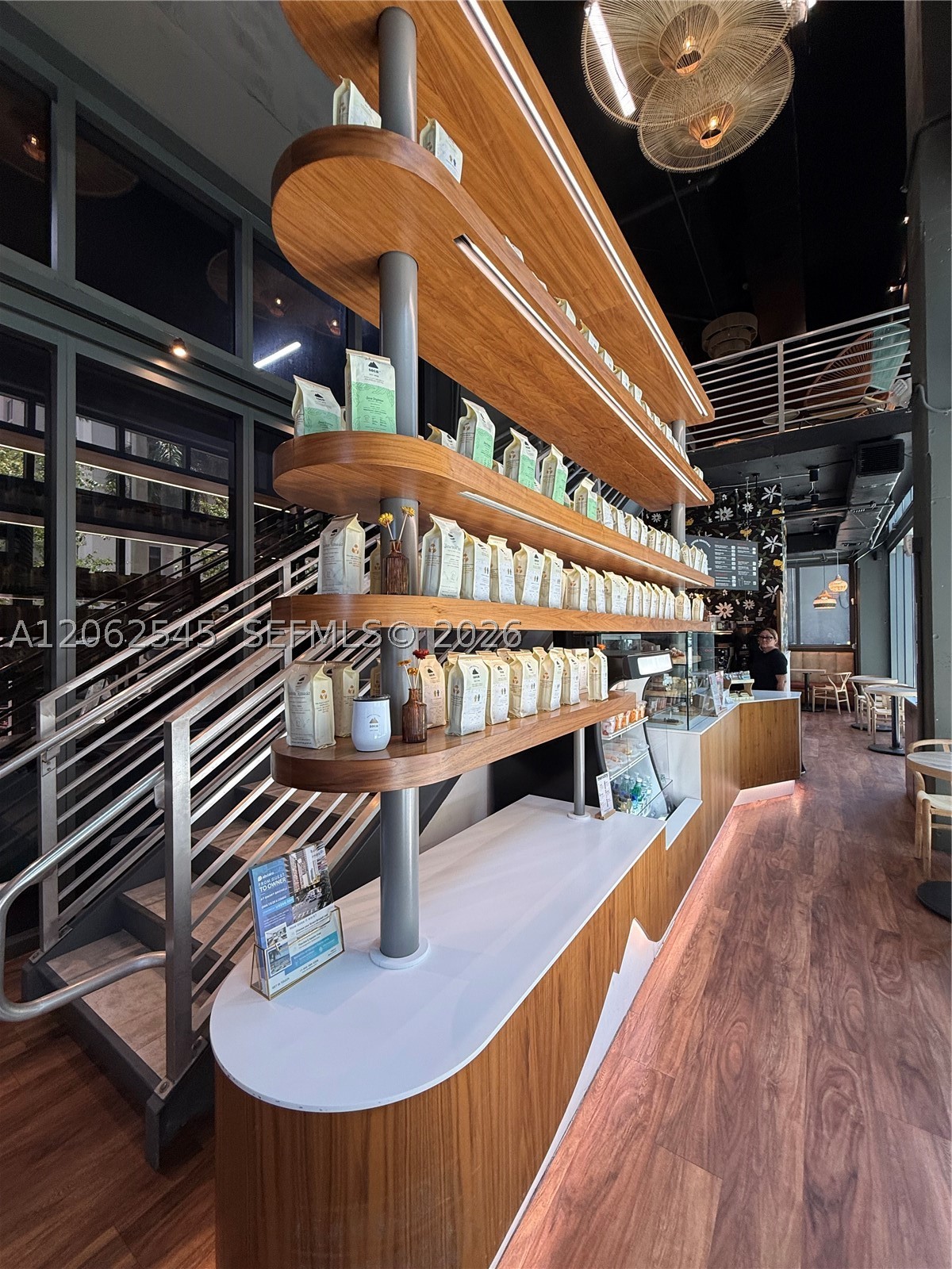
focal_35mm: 14
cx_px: 476
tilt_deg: +1.6
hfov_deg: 85.7
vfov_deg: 102.1
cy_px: 634
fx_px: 513
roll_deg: +0.3
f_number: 2.2
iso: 80
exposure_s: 1/120
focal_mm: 2.22
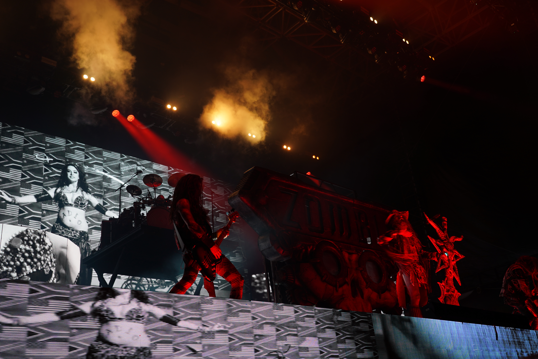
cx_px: 269
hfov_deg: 54.4
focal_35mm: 35
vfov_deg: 37.9
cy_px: 180
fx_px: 523
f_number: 4.5
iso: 100
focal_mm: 35
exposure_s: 1/60
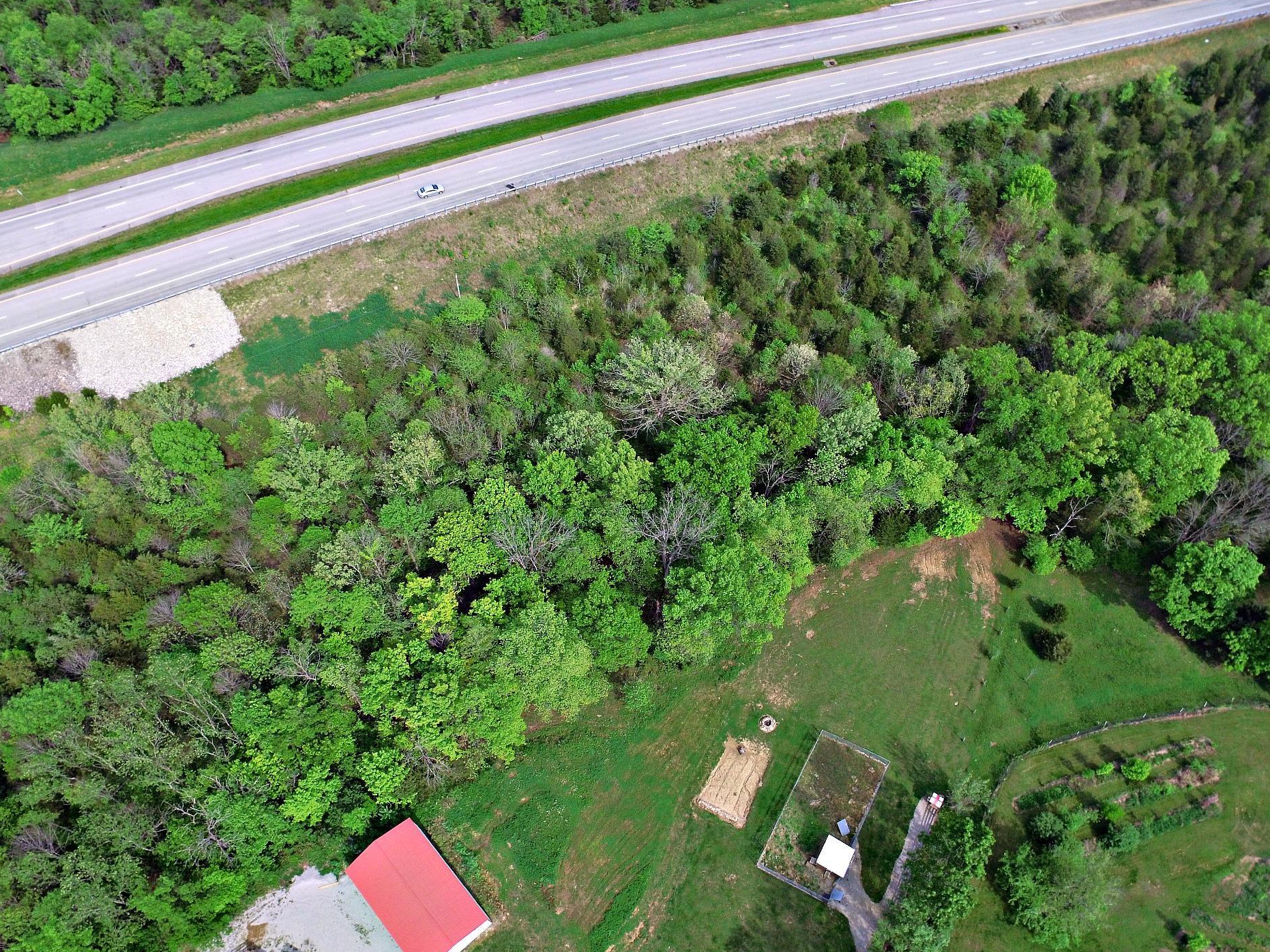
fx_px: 807
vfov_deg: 61.0
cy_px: 500
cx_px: 673
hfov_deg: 76.3
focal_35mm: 22
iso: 100
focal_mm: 3.61
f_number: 2.8
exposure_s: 1/602
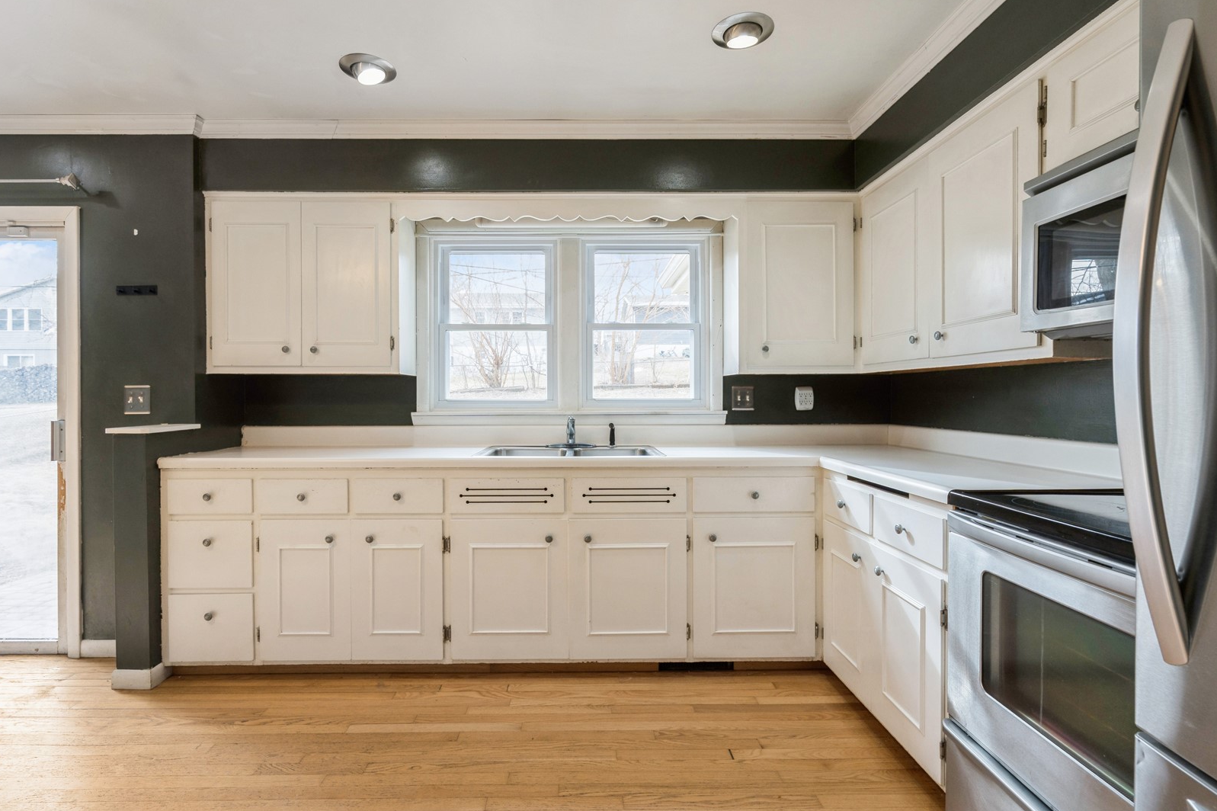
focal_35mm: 17
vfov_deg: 70.4
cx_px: 612
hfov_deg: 93.3
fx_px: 575
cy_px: 397
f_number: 9
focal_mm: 16
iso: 400
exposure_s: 1/30
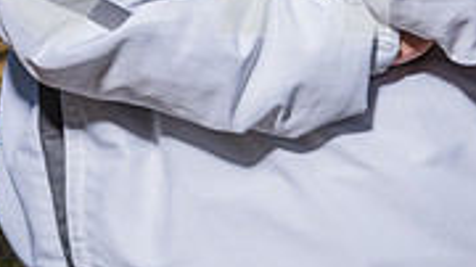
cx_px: 315
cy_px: -227
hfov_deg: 18.6
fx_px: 1451
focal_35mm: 115
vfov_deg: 9.9
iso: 100
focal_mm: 44
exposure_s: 1/125
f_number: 9
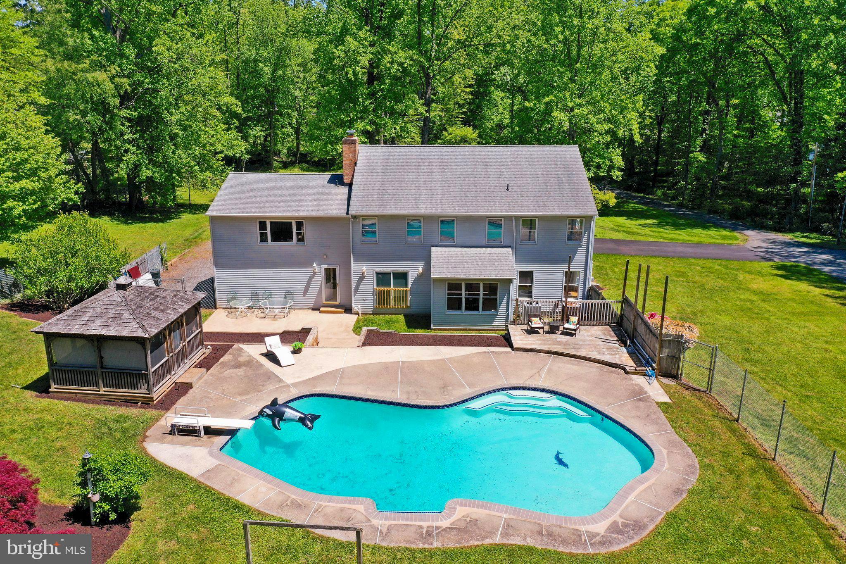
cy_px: 282
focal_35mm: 28
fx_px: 658
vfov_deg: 46.4
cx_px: 423
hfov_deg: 65.5
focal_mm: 10.26
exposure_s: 1/640
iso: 100
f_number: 5
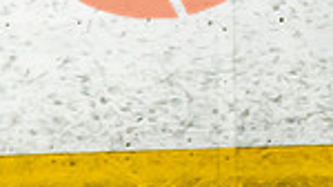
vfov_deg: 0.9
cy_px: -190
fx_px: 11484
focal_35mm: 1302
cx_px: 439
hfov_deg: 1.7
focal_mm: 190
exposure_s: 1/640
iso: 1250
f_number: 2.8
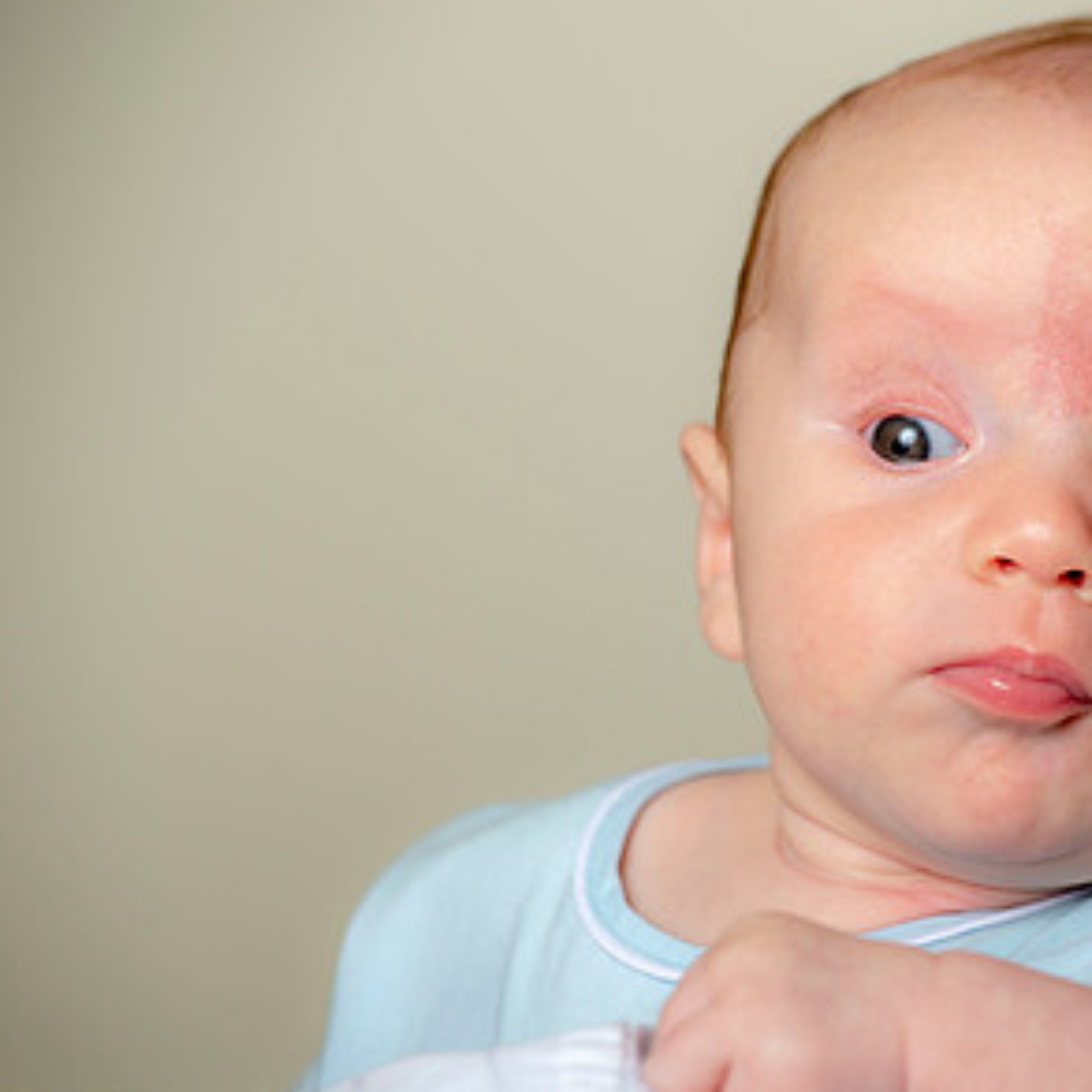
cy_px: 697
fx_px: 11706
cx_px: 1014
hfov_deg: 5.3
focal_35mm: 328
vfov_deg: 5.3
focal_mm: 195
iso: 250
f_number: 5.6
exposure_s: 1/200
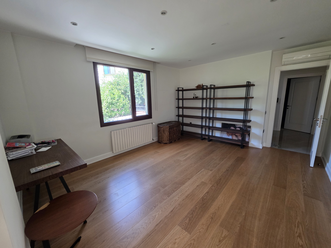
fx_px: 124
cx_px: 166
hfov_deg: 106.2
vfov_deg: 89.9
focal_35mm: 13
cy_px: 124
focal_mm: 2.2
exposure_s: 1/120
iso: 200
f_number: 1.9
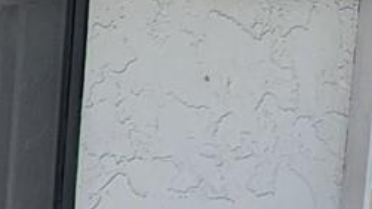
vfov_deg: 6.8
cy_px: 556
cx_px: -683
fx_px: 1647
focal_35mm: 167
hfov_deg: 10.1
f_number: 1.85
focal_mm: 6.81
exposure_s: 1/2058
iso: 49
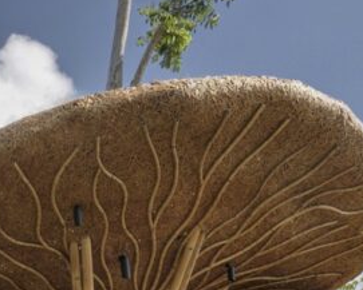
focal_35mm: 75
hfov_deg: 24.3
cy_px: 458
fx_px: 806
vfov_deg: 17.9
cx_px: 1
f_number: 10
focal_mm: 12.6
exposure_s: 1/800
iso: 800
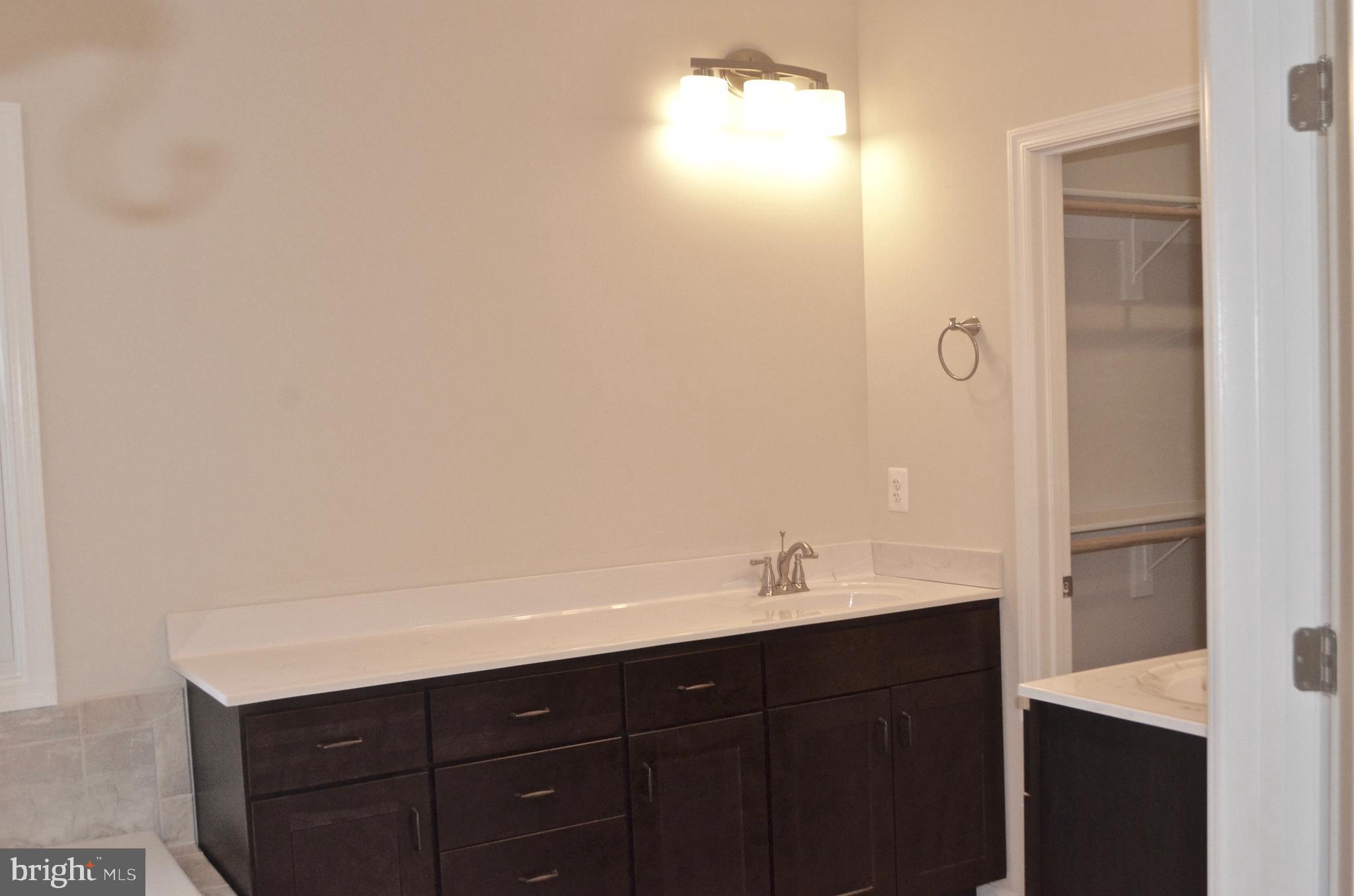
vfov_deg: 36.7
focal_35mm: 36
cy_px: 448
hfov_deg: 53.2
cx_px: 677
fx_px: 1351
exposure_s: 1/250
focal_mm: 24
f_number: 6.3
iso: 1000
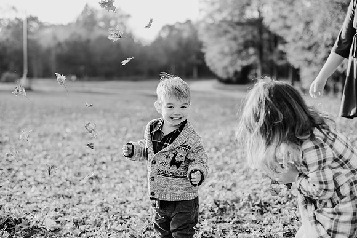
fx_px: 496
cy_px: 119
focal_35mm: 50
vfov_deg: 27.0
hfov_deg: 39.6
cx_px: 178
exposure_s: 1/1000
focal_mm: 50
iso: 500
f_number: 2.8
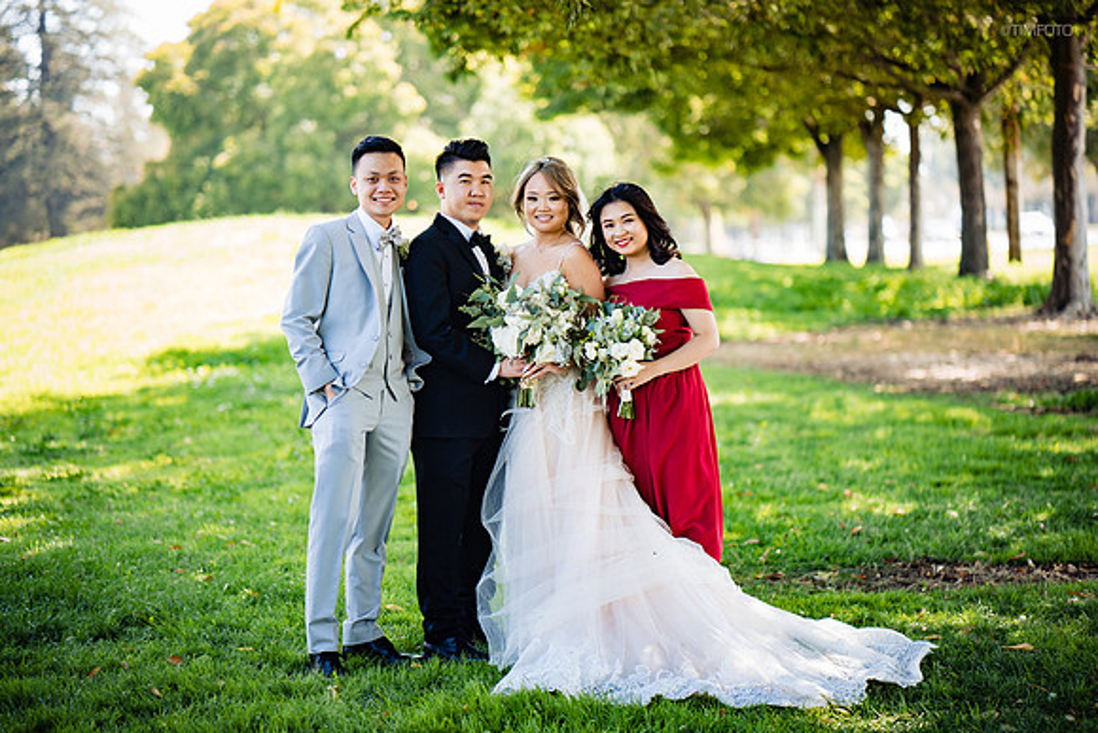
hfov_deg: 23.9
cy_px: 366
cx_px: 549
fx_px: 2593
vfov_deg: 16.1
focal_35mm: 85
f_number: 1.8
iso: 100
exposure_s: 1/200
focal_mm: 85
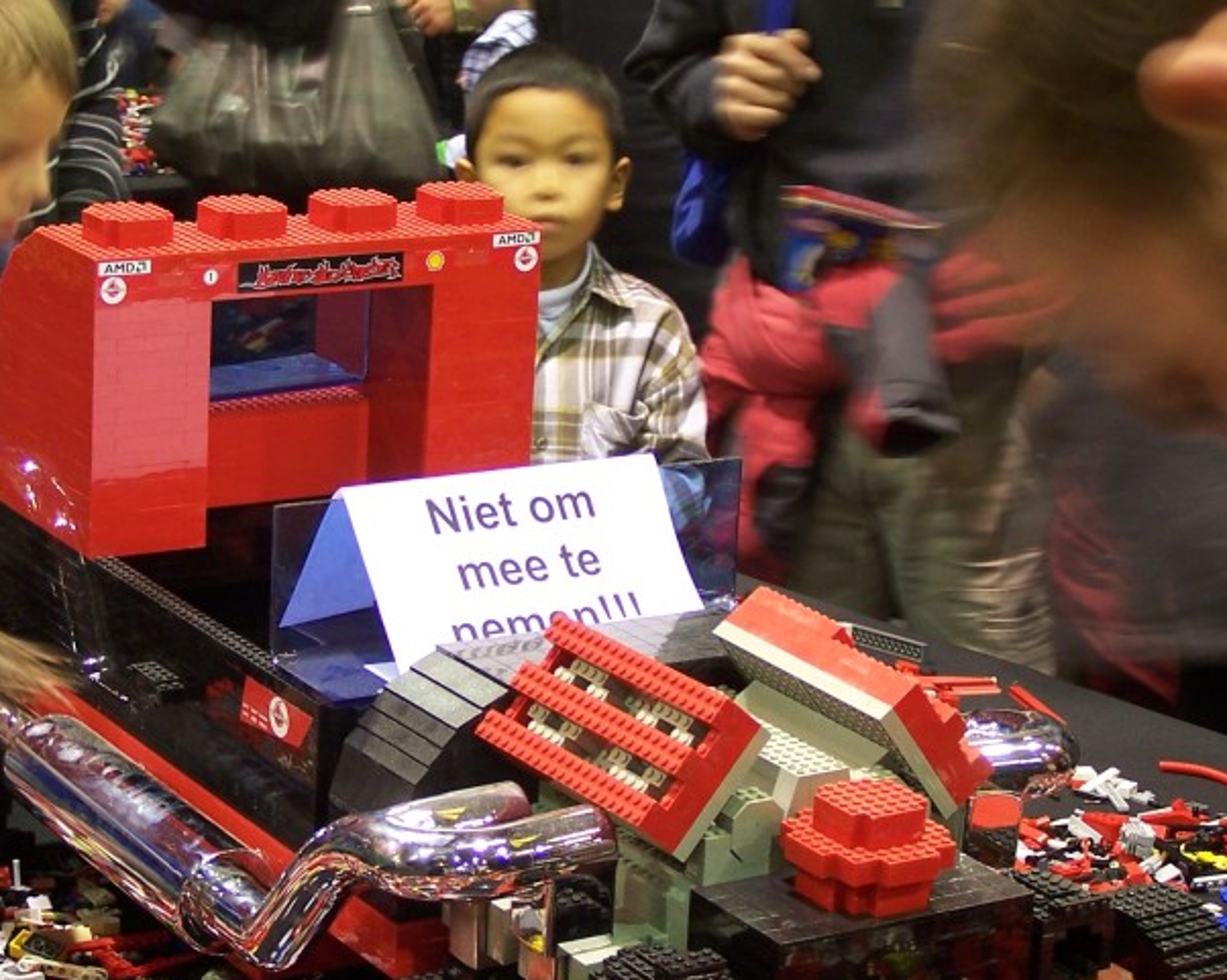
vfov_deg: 15.7
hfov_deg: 19.5
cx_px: 483
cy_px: 534
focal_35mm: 98
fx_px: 3557
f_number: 3.1
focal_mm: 9.8
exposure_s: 1/2
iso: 80
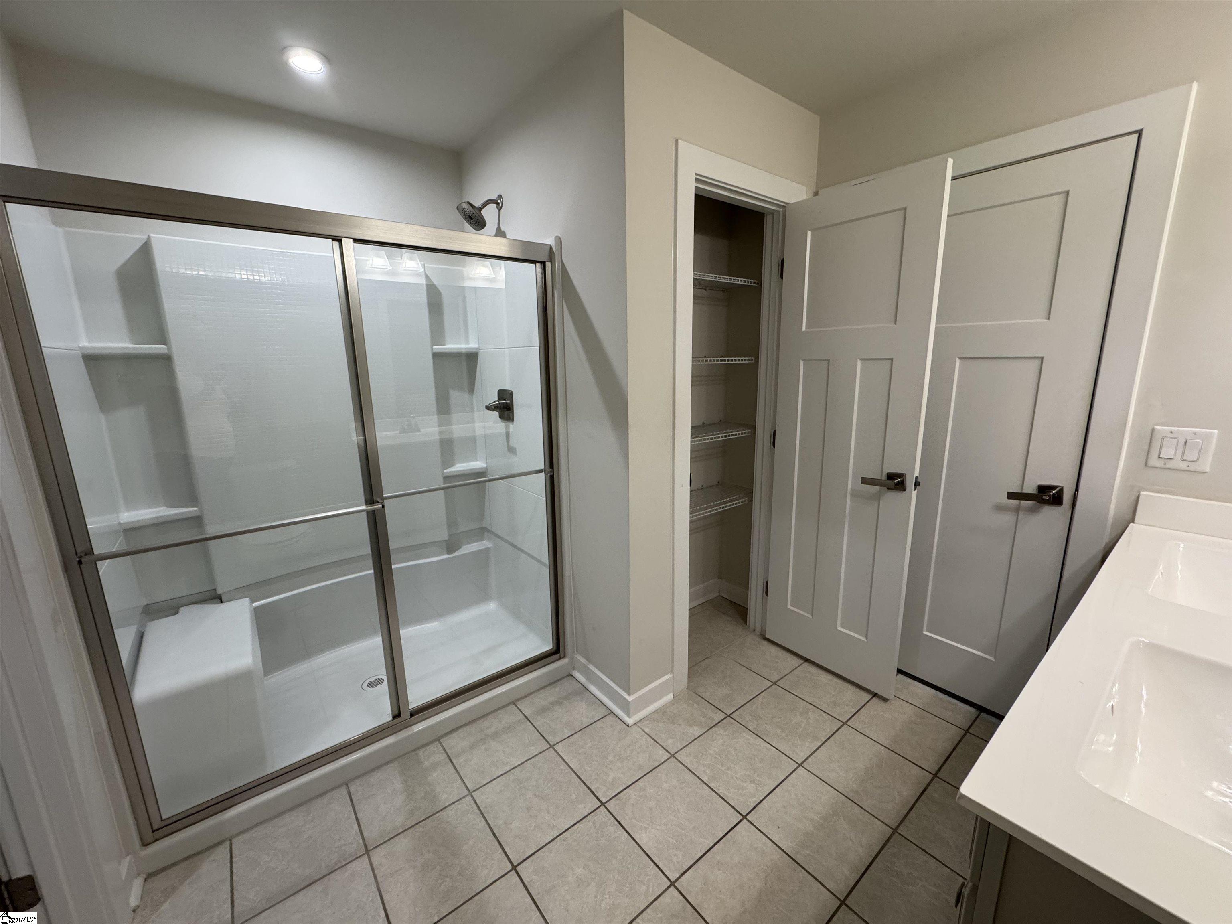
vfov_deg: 85.7
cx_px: 616
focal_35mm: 14
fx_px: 498
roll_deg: +0.8
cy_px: 462
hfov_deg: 102.1
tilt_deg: -12.6
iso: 250
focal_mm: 2.22
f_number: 2.2
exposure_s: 1/120
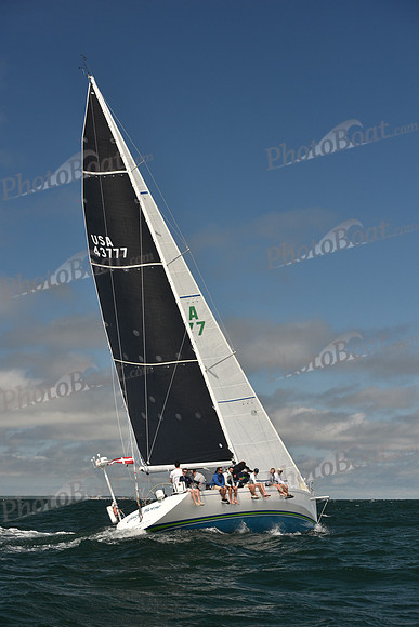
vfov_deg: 28.8
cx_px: 210
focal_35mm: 70
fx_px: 1221
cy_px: 314
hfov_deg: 19.5
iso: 320
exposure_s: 1/800
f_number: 7.1
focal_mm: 70
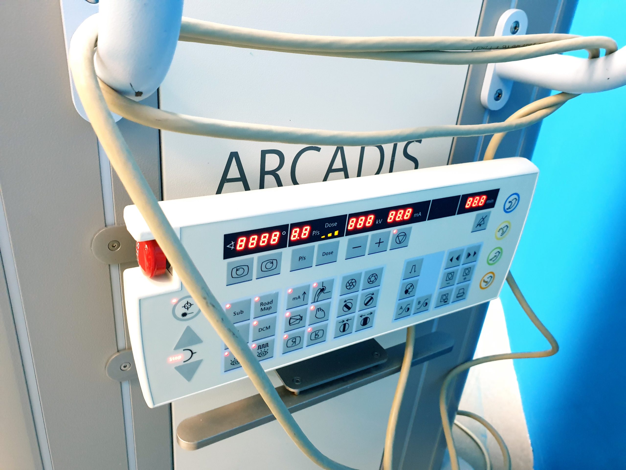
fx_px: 470
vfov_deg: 53.1
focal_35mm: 26
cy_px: 235
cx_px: 313
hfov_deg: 67.3
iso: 250
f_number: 2.4
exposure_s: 1/11
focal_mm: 4.3
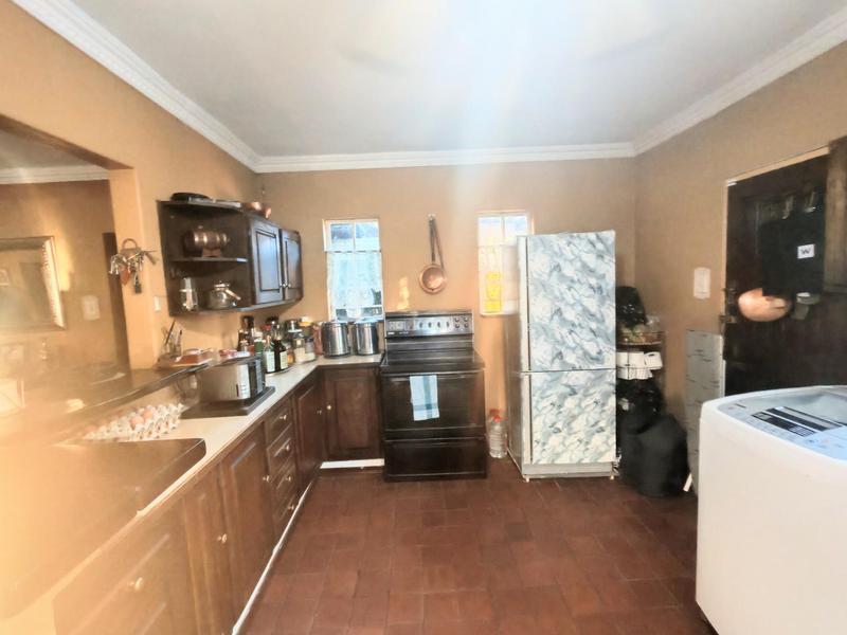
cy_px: 318
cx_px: 424
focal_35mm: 16
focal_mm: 1.96
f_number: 2.2
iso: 125
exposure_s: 1/20
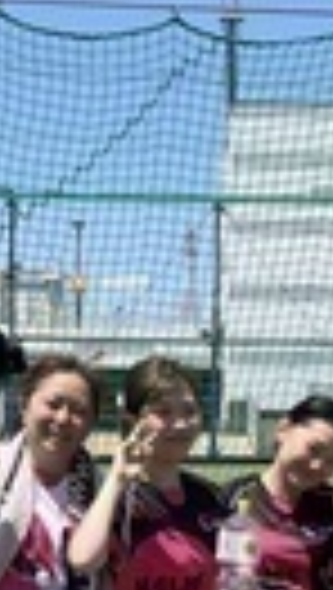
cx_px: 140
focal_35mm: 93
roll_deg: -0.9
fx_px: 1455
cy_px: 572
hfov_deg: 13.1
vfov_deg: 22.2
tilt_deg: -4.5
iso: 32
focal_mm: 3.99
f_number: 1.8
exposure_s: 1/1621
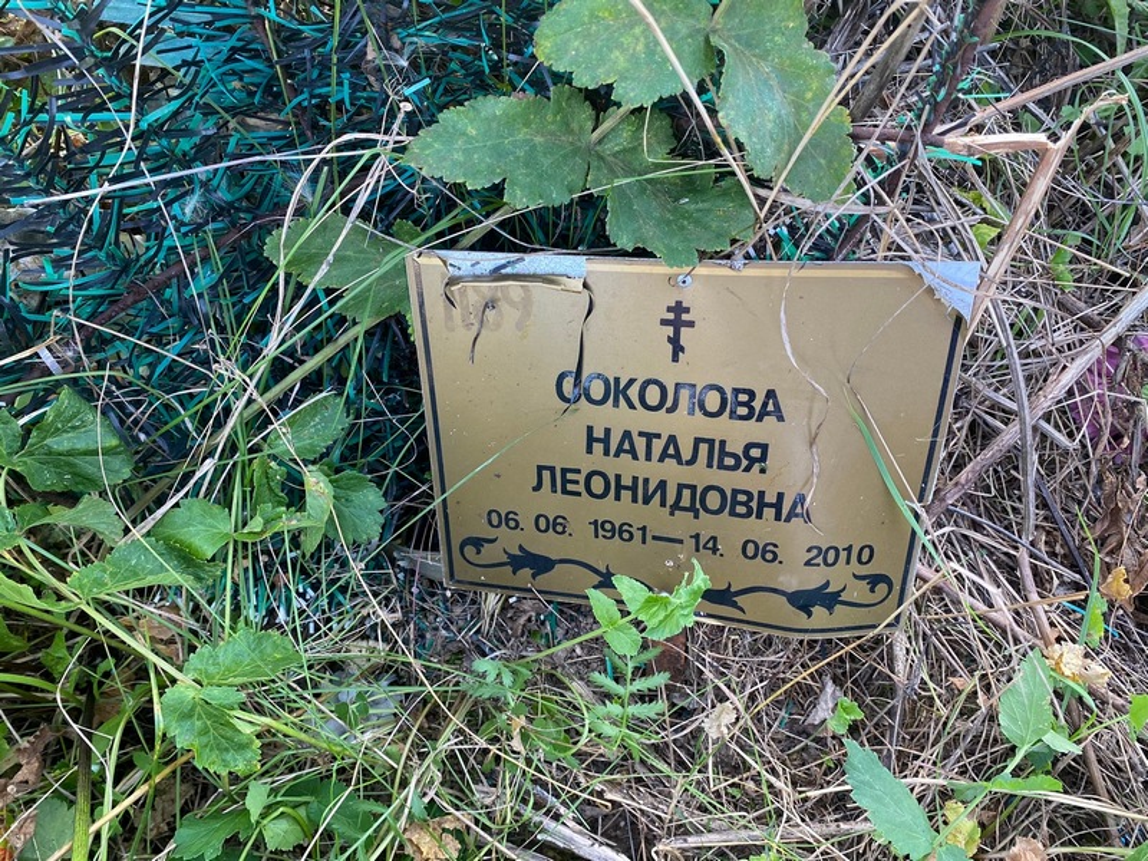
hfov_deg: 67.3
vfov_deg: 53.1
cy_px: 430
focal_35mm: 26
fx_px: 862
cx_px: 574
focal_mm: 4.25
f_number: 1.8
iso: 125
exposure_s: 1/121
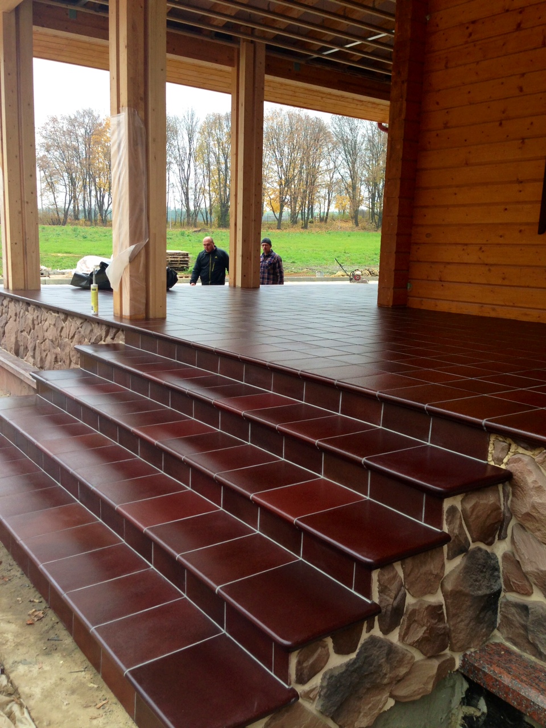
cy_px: 364
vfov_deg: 55.4
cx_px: 273
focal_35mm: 33
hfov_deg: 42.9
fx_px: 694
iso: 50
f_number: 2.4
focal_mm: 4.13
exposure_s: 1/120
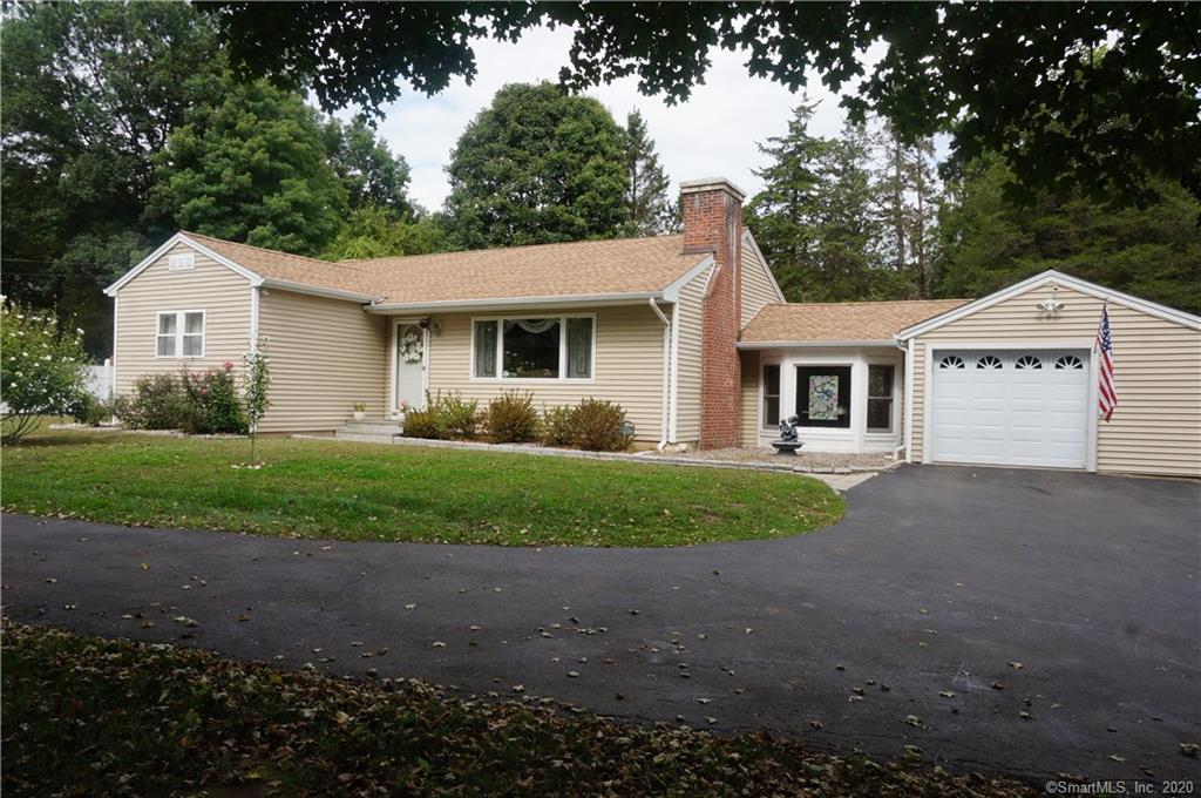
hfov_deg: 70.5
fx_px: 850
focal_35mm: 26
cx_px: 600
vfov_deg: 50.3
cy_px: 399
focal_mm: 17
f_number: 13
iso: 200
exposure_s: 1/100
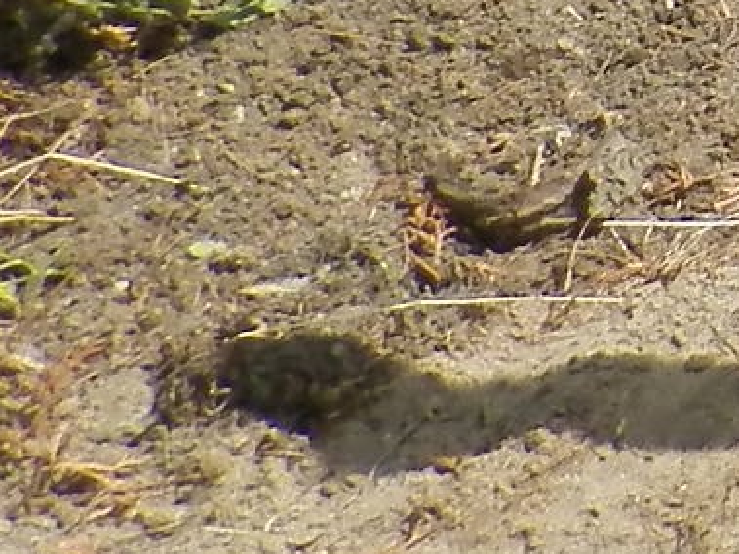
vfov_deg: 7.7
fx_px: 3607
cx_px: 2262
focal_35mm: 169
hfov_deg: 9.2
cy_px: -1108
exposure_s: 1/200
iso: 125
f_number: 8.7
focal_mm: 4.5
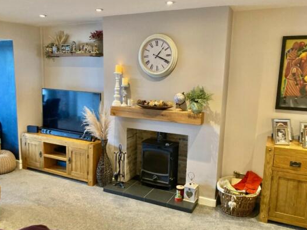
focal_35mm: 31
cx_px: 143
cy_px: 120
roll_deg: -2.8
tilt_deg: -9.4
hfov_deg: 58.3
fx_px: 275
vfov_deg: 45.4
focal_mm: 3.99
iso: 400
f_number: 1.8
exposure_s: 1/33
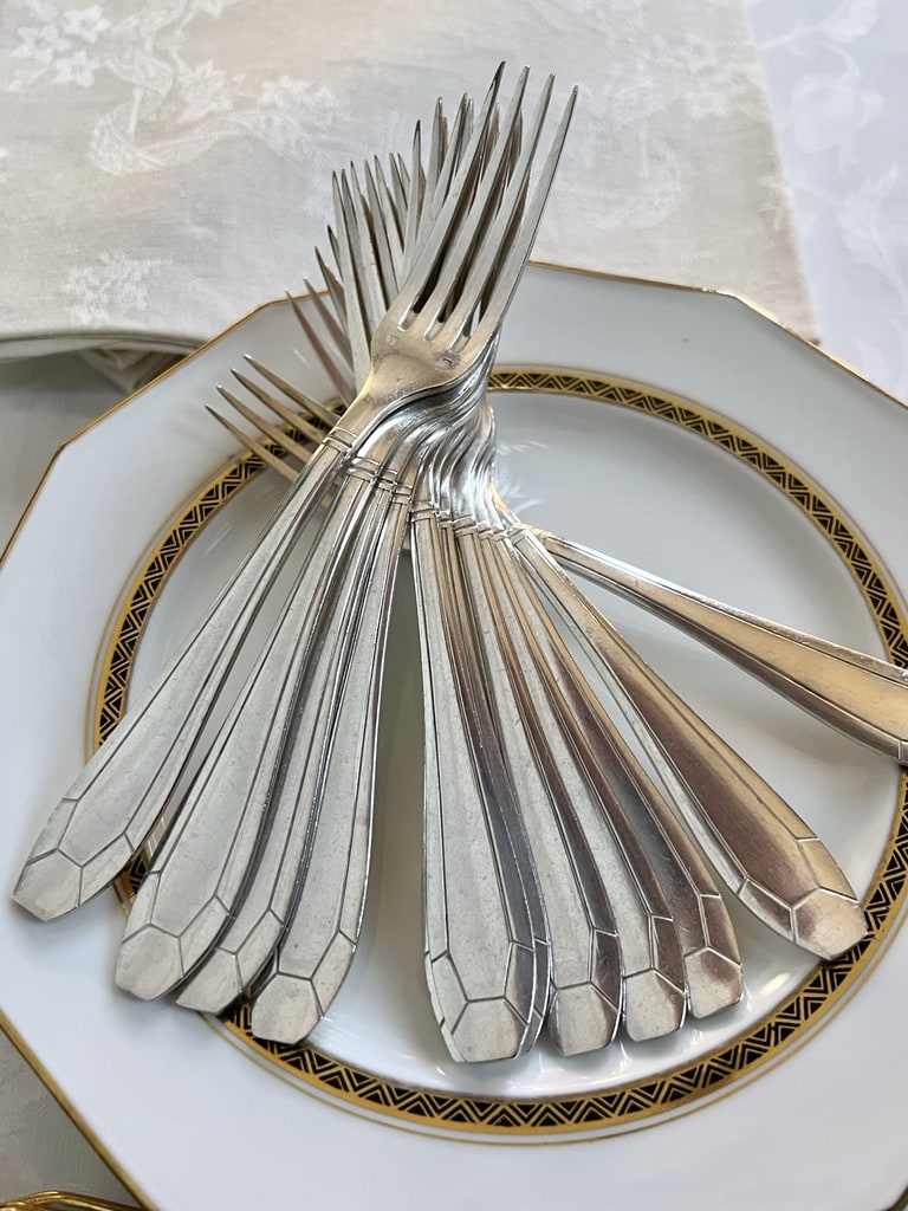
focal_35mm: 26
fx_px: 909
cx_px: 454
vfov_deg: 67.3
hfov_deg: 53.1
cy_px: 606
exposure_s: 1/50
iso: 250
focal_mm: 5.7
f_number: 1.5
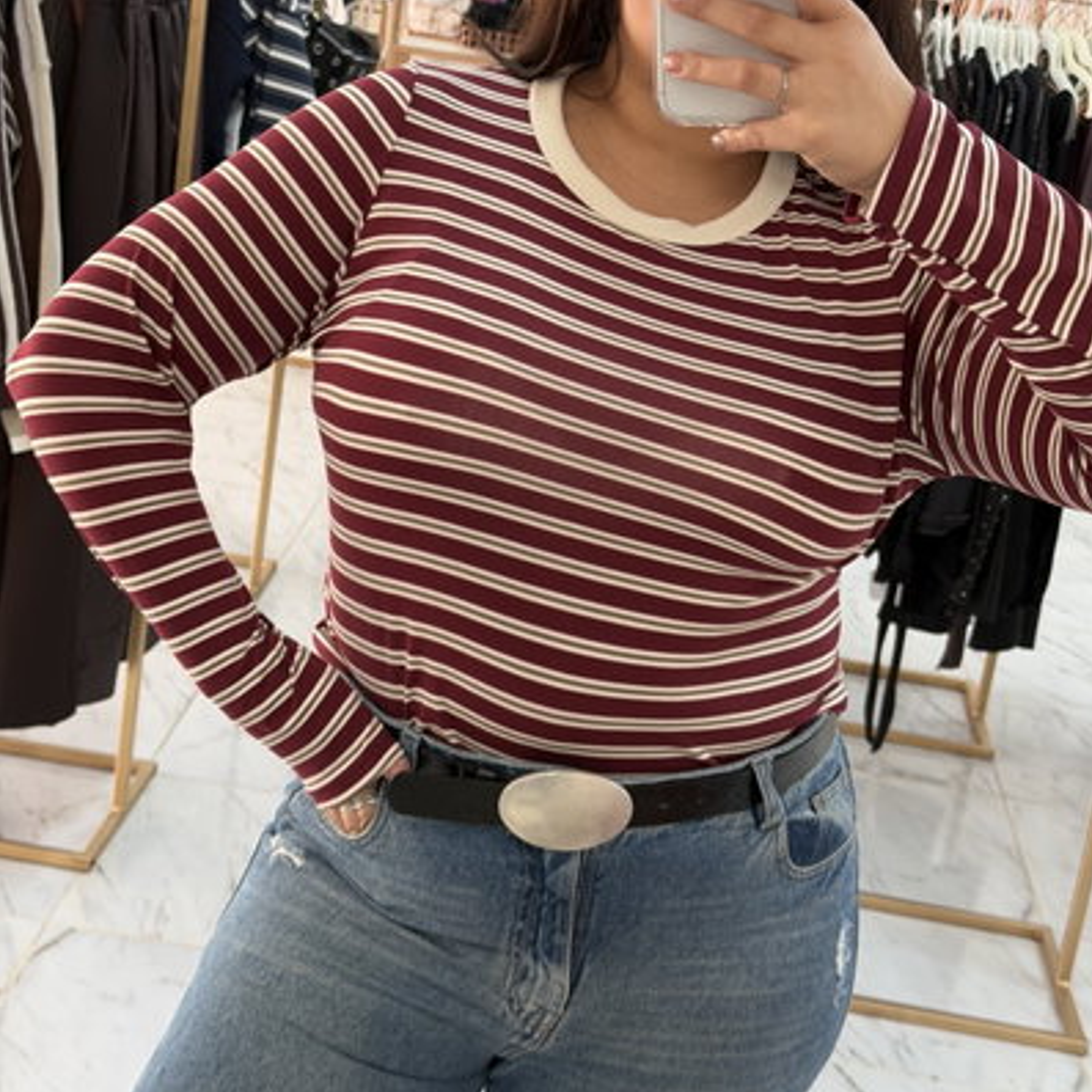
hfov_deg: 30.0
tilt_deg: -15.0
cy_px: 400
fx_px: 2034
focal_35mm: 57
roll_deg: -8.6
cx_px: 547
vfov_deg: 29.9
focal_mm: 6.76
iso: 160
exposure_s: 1/60
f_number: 1.78
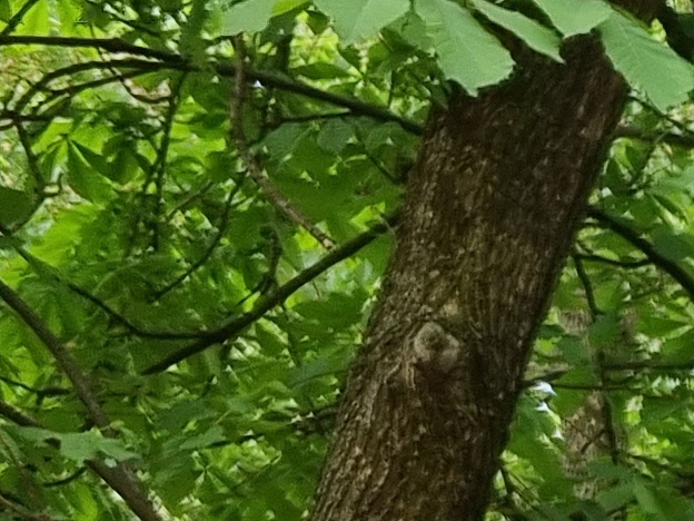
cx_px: 2205
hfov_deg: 9.0
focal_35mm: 168
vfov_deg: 7.5
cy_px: 1670
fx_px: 3368
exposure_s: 1/169
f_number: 1.8
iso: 50
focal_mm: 5.4
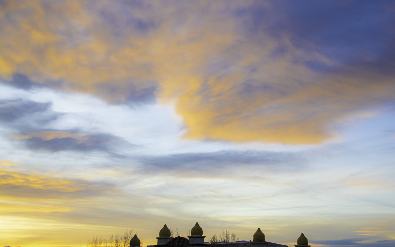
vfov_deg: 34.4
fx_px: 398
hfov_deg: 52.8
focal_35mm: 37
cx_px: 197
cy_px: 122
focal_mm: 36
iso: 100
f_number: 5
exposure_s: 1/100
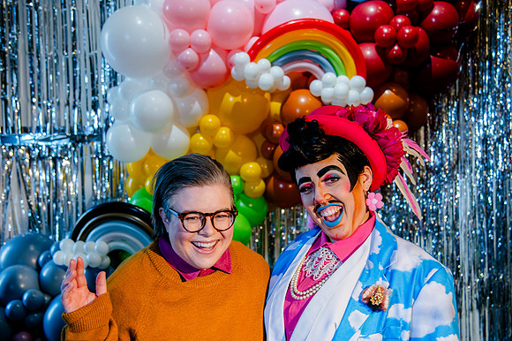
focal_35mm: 54
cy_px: 209
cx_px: 256
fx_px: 765
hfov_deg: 37.0
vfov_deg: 25.0
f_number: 4
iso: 250
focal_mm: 44
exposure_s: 1/30
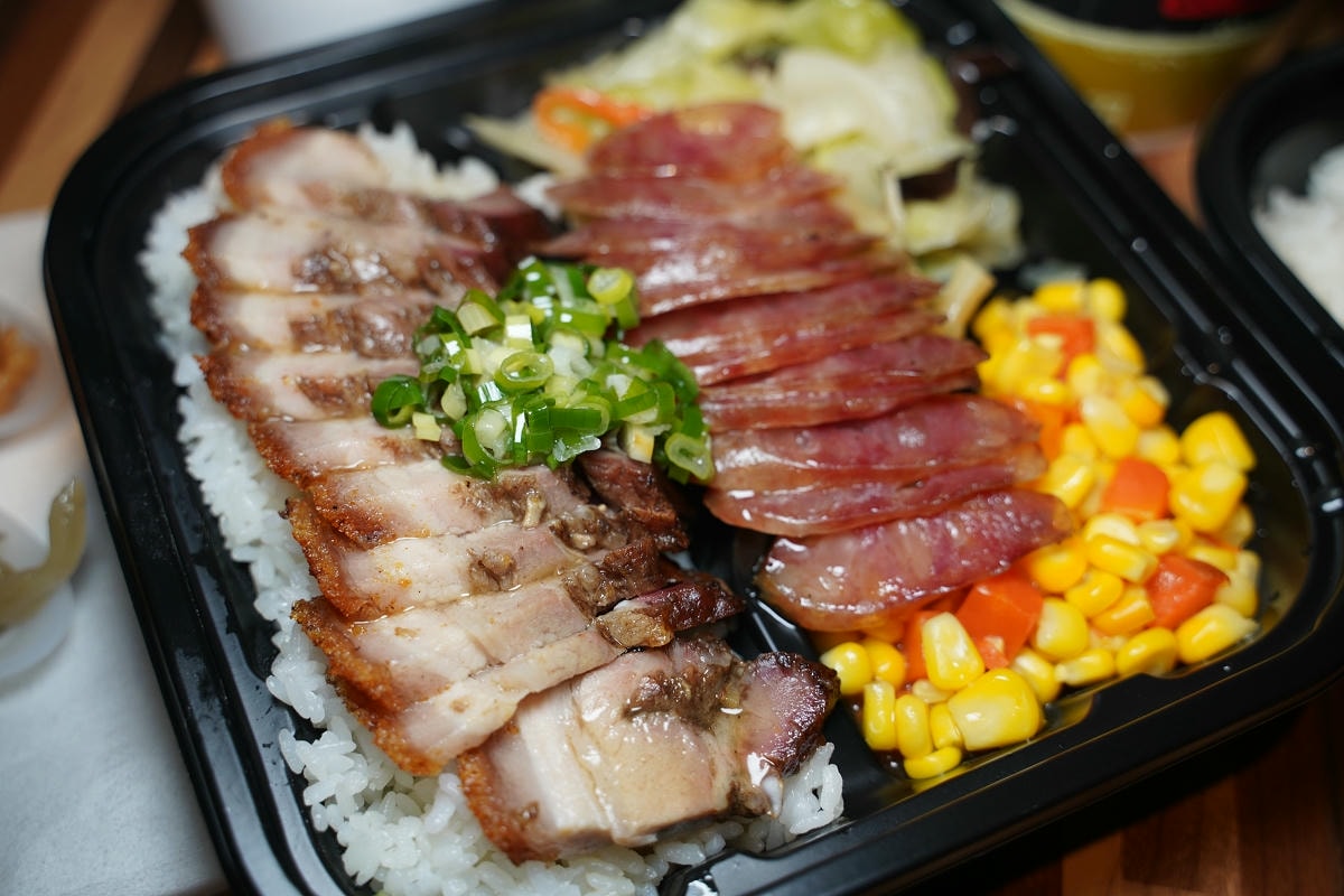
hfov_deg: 49.6
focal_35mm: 39
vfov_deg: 34.2
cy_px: 448
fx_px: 1456
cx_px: 672
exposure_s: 1/60
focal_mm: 39
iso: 125
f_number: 4
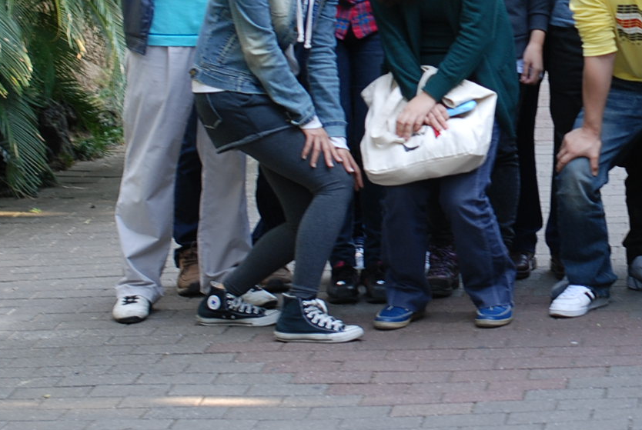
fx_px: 3108
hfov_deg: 11.6
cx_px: 672
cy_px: -29
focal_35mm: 174
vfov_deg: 7.9
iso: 200
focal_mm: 50
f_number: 3.2
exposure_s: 1/80
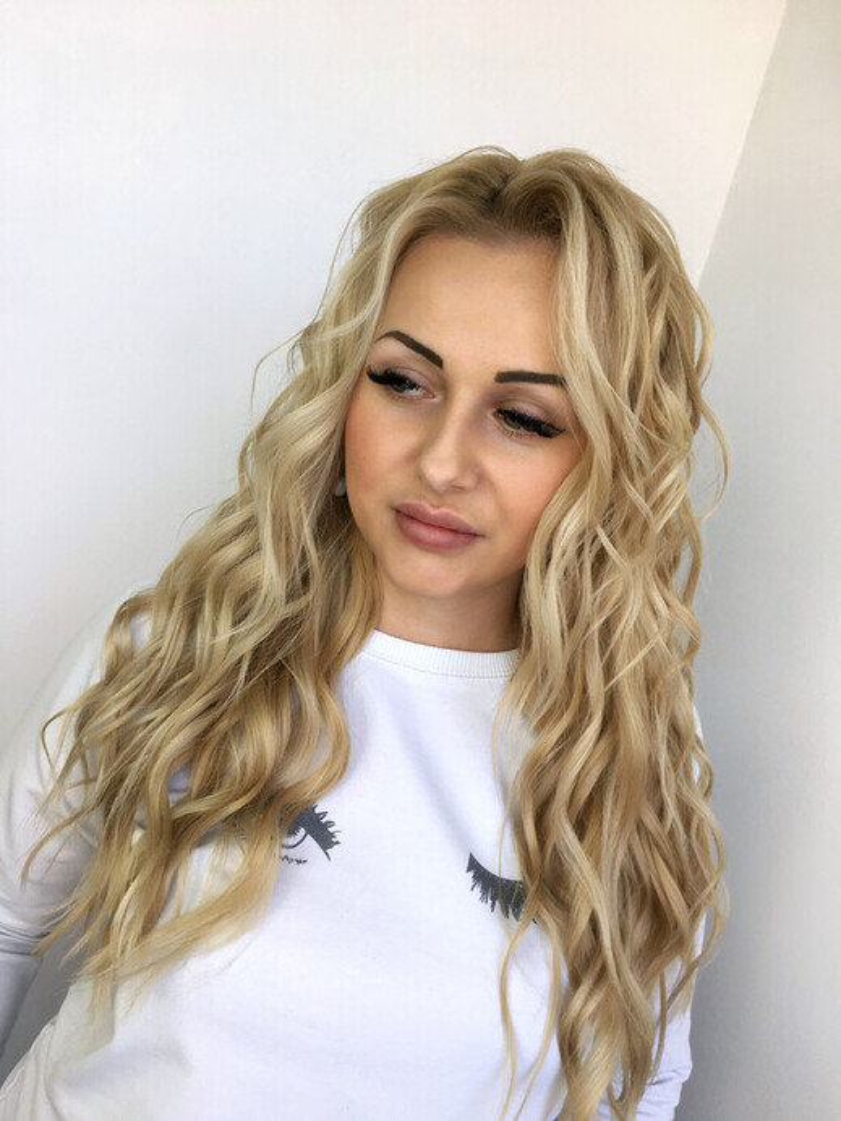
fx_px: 939
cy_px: 560
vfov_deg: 61.7
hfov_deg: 48.2
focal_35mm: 29
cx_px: 420
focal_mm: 4.15
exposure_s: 1/100
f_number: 2.2
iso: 32
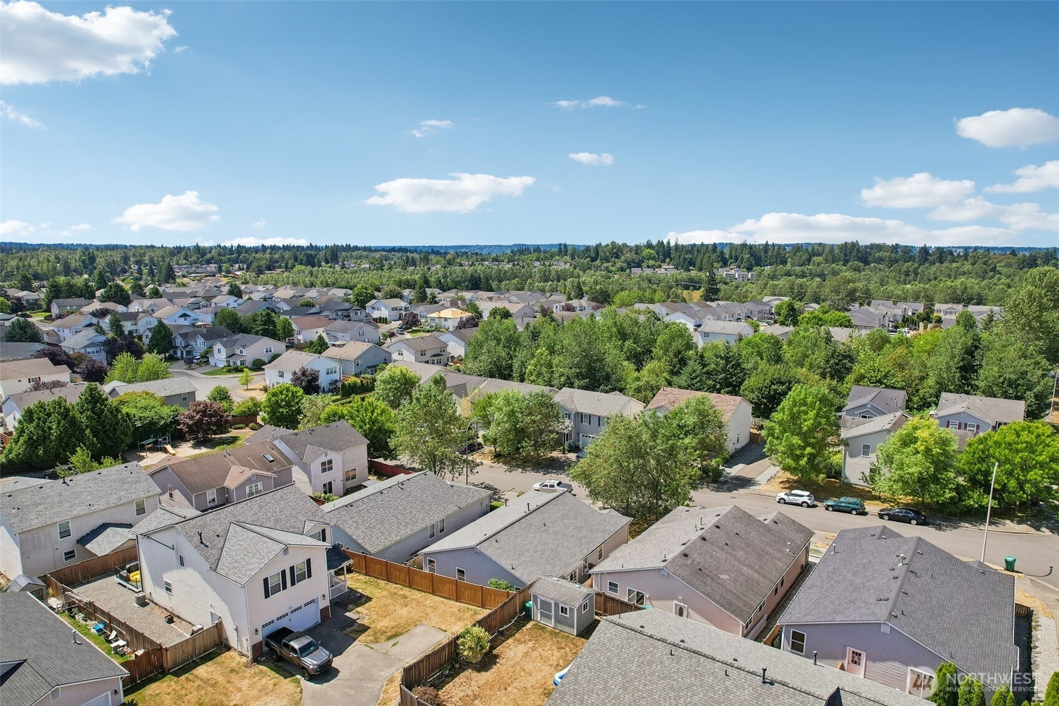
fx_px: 647
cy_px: 353
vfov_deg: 57.2
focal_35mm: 22
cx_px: 530
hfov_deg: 78.6
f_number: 2.8
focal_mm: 8.4
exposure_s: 1/2500
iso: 130
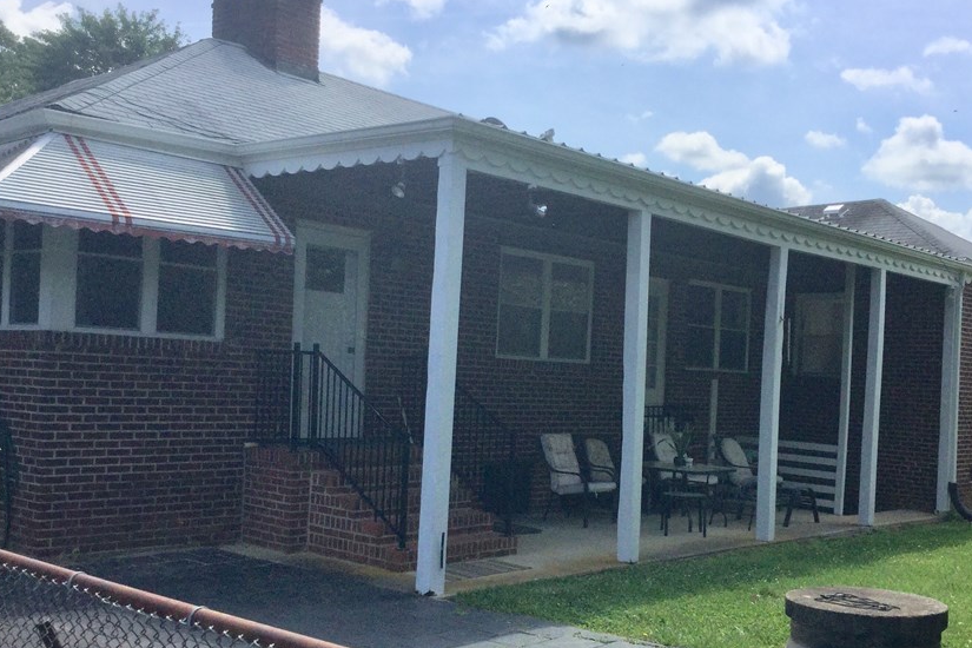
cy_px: 386
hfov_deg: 48.3
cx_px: 553
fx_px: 1080
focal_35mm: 40
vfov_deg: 33.3
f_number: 2.4
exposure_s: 1/2092
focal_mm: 3.3
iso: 25
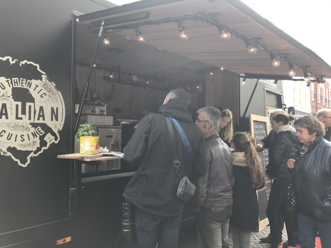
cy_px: 124
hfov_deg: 63.4
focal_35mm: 28
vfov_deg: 49.7
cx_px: 166
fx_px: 268
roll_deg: +0.6
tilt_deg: +2.6
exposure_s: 1/192
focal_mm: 3.99
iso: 20
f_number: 1.8
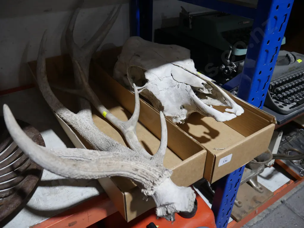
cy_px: 114
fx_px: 264
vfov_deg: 46.8
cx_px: 152
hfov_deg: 59.9
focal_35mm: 30
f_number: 3.6
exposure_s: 1/60
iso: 320
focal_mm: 15
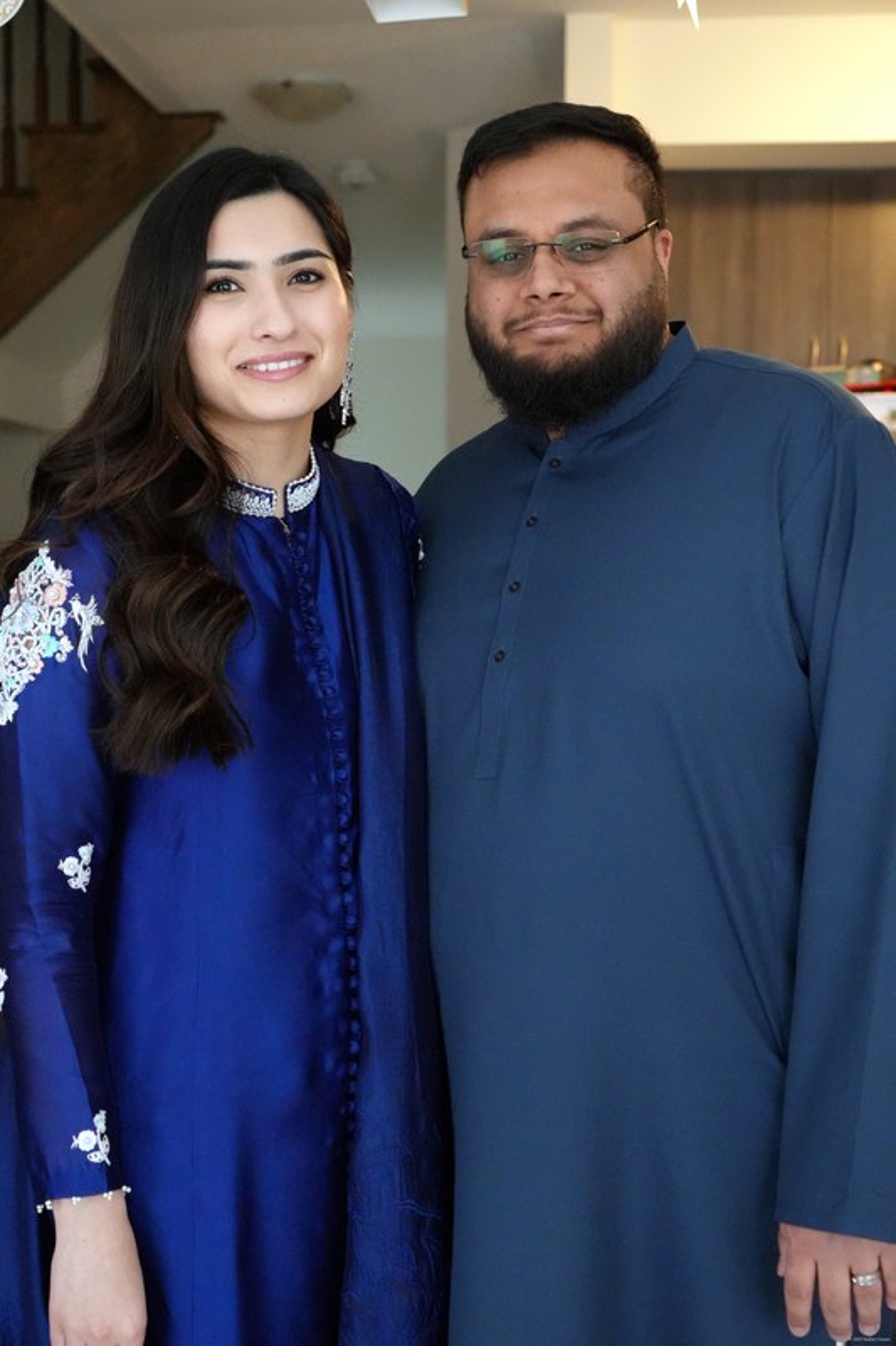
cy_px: 673
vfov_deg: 38.9
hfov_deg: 26.5
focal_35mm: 51
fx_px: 1905
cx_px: 448
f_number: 3.5
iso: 6400
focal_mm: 34
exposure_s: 1/160
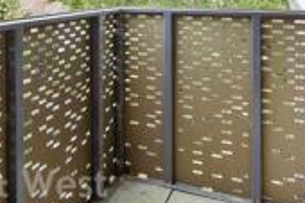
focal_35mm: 42
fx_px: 355
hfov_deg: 45.7
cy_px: -12
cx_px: 102
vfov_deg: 29.2
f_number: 8
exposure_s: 1/60
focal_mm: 10
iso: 160
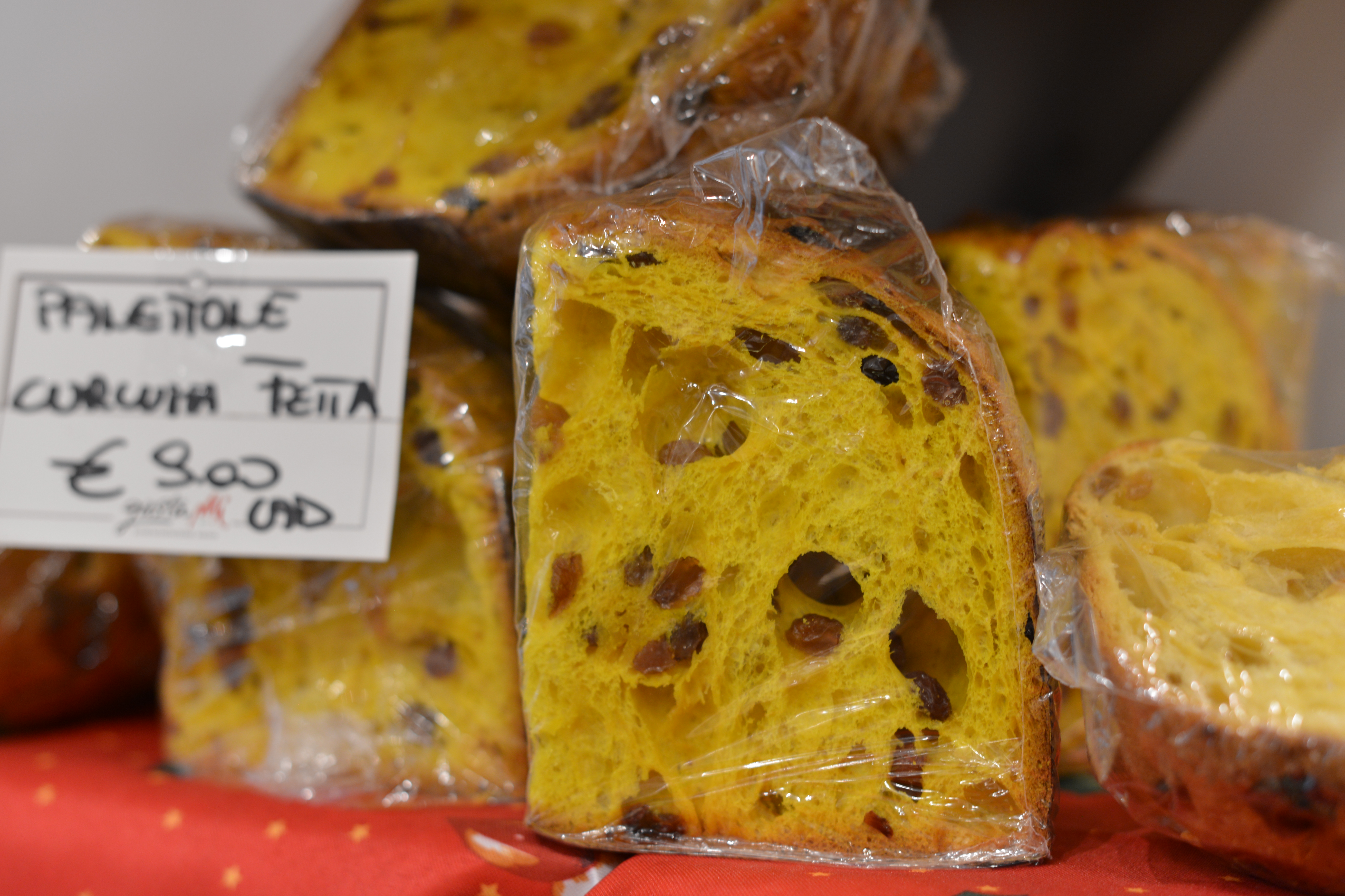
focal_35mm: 50
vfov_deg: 27.0
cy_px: 448
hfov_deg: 39.6
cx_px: 672
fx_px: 1868
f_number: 3.2
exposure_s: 1/40
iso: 640
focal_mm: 50
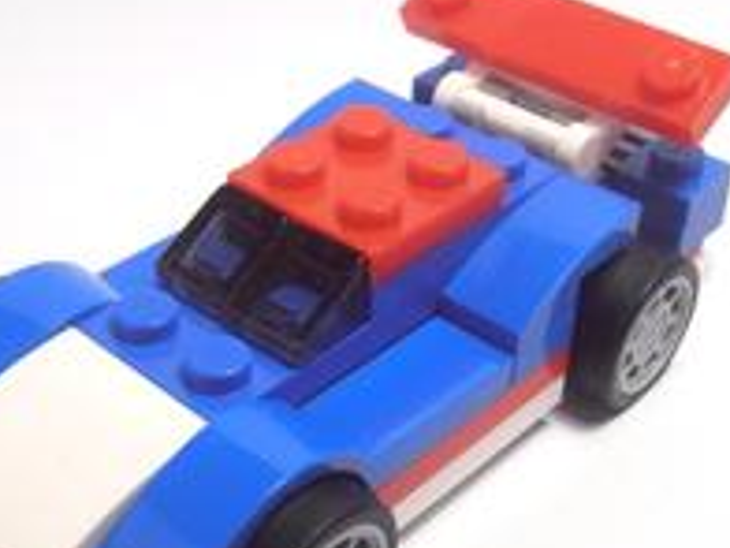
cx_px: 302
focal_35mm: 68
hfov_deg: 28.5
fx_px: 1434
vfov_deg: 21.6
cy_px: 332
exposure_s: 1/60
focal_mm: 6.61
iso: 80
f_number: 3.9
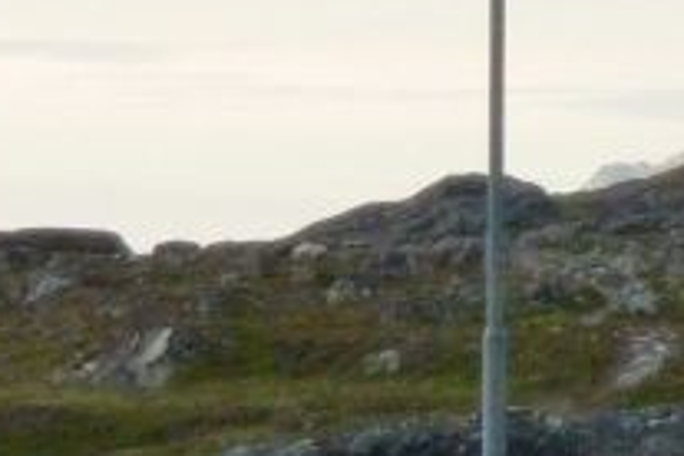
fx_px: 14952
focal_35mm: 787
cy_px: 102
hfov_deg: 2.6
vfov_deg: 1.7
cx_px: 1120
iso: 800
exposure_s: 1/320
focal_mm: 32.1
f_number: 4.5
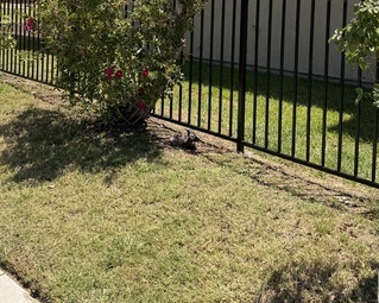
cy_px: 17
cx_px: 174
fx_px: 549
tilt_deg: -3.5
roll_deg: -1.0
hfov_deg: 38.0
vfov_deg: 29.3
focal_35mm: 49
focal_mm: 6.76
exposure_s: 1/3279
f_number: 1.78
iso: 80
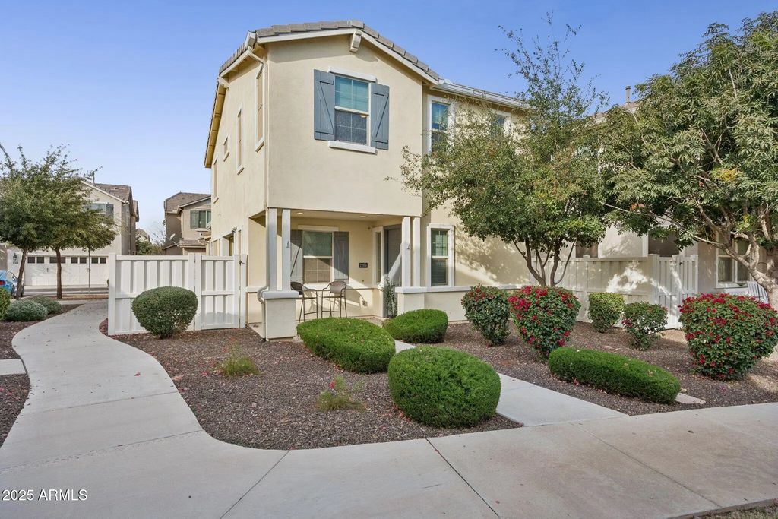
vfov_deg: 63.2
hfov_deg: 85.4
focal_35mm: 20
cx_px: 389
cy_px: 260
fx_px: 421
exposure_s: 1/500
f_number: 8
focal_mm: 19.5
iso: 320
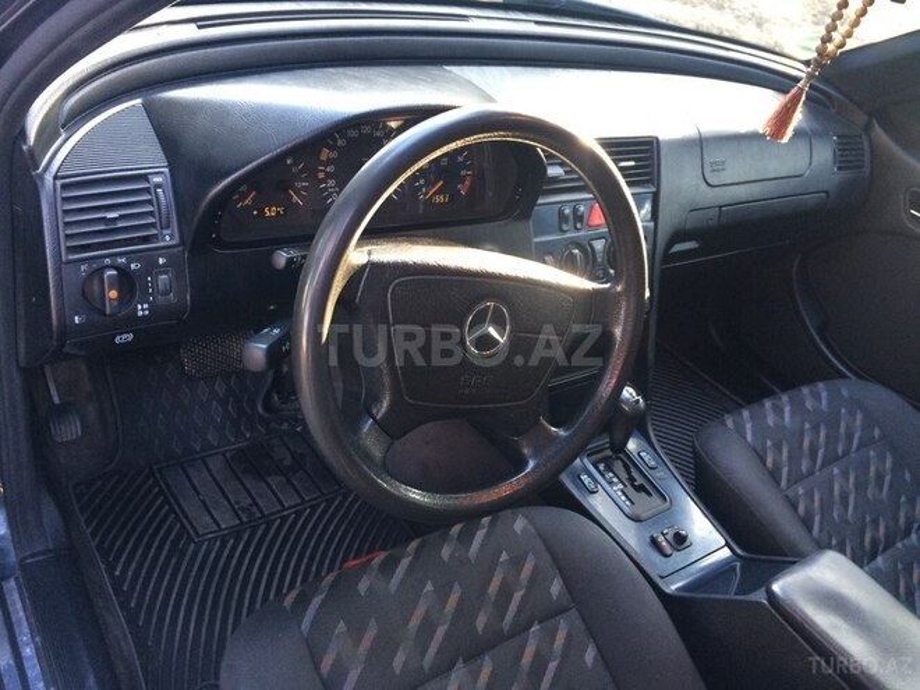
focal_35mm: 29
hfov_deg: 61.7
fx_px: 771
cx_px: 460
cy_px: 345
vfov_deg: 48.2
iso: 160
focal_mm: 4.15
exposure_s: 1/33
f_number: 2.2
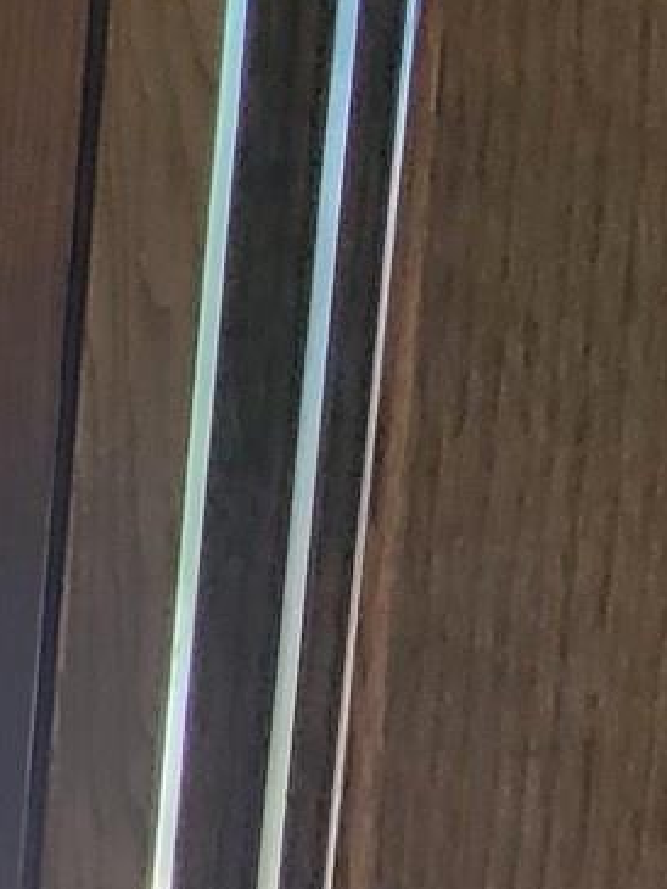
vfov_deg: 23.1
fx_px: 2105
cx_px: -1076
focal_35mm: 82
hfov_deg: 12.6
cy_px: 828
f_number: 2.2
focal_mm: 2.2
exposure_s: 1/60
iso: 200
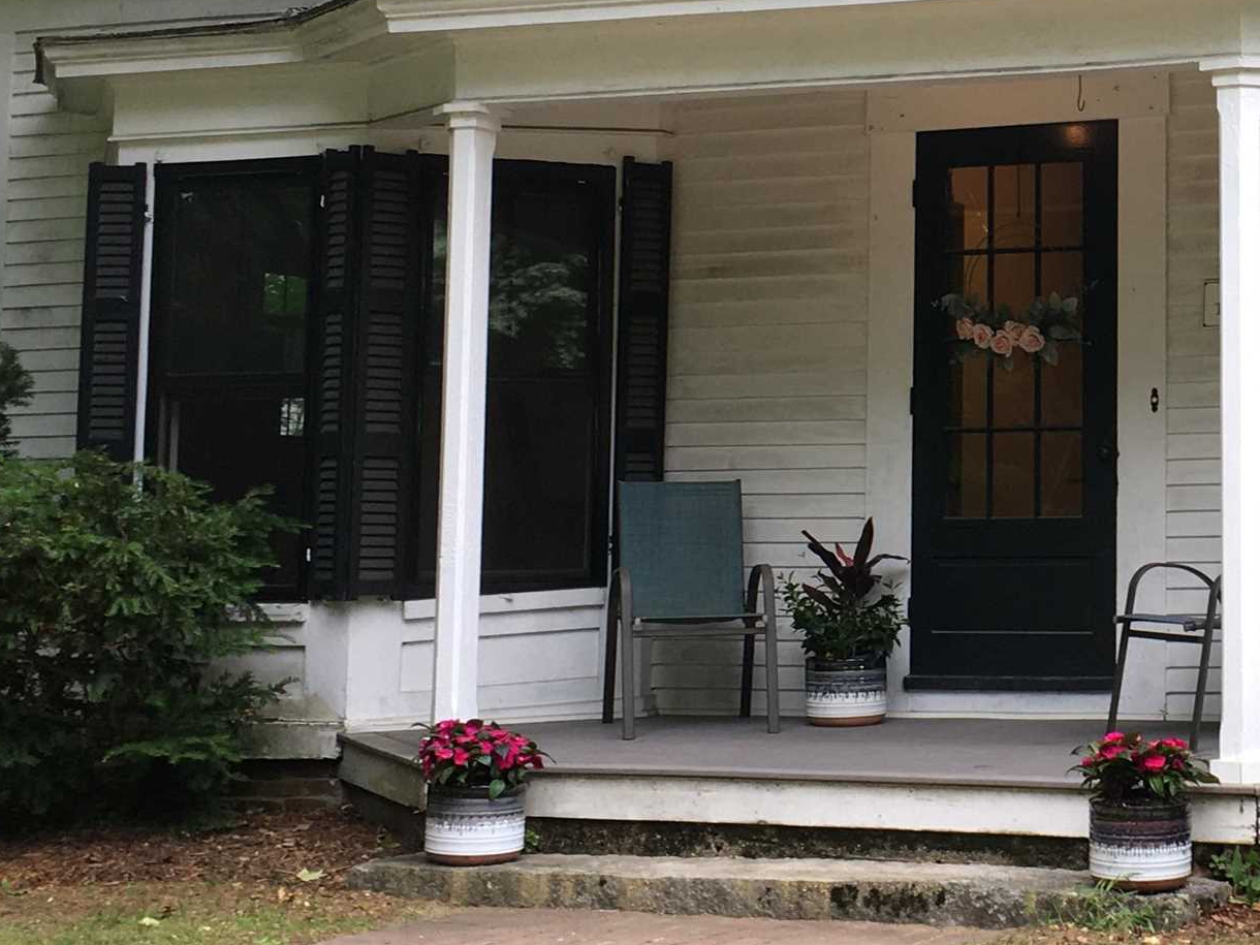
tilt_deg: +6.3
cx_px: 1211
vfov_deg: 20.0
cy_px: 253
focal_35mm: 73
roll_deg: -1.8
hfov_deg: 25.6
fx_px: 2657
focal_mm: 4.15
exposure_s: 1/120
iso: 25
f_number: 2.2
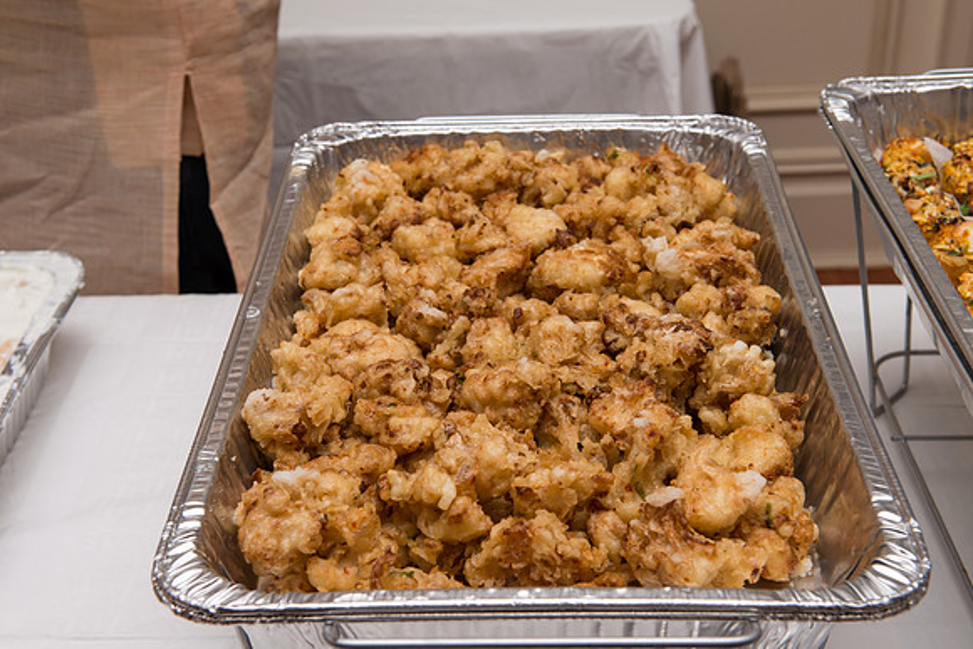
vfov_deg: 24.6
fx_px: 1487
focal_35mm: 55
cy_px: 324
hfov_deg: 36.2
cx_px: 486
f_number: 9
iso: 500
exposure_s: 1/125
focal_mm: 55
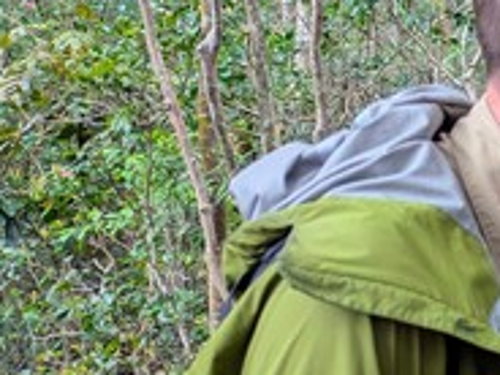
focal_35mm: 87
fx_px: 1257
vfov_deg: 16.4
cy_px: 427
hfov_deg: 18.6
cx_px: 842
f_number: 1.89
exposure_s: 1/100
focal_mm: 5.43
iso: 50
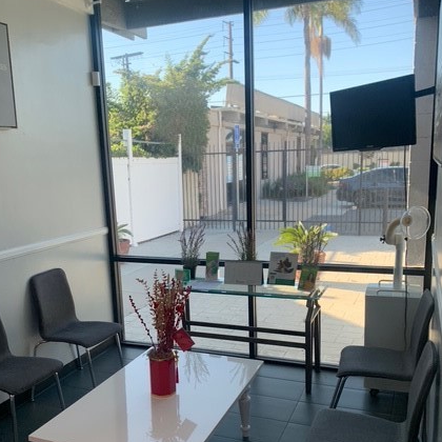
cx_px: 209
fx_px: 506
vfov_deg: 46.8
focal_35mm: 35
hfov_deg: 47.2
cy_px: 277
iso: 64
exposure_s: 1/60
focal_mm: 4.25
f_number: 1.8
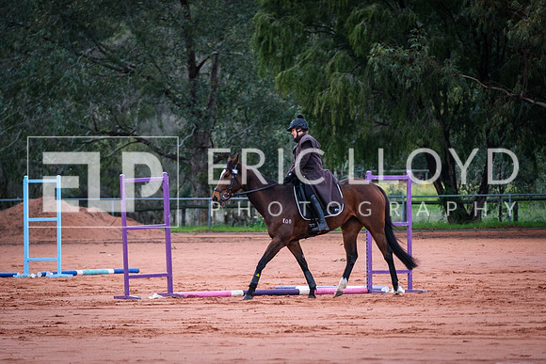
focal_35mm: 310
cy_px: 186
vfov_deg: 4.4
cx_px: 311
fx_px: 4698
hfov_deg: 6.7
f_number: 2.8
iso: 320
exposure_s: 1/900
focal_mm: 140
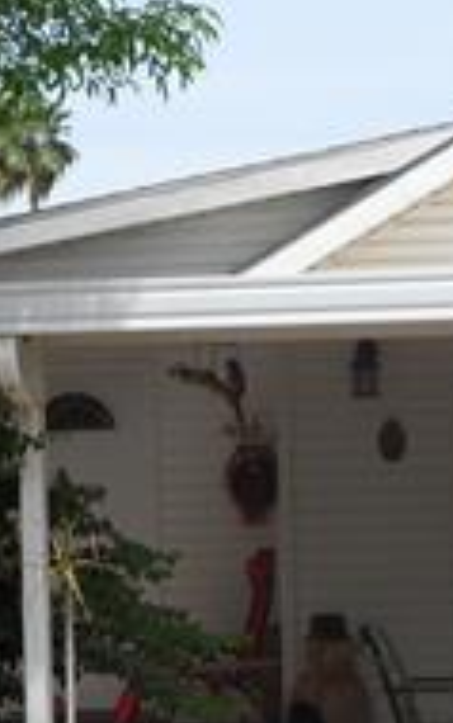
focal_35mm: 157
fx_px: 3097
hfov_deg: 8.4
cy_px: 514
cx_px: 206
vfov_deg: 13.3
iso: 80
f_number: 4.5
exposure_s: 1/350
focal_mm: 7.8
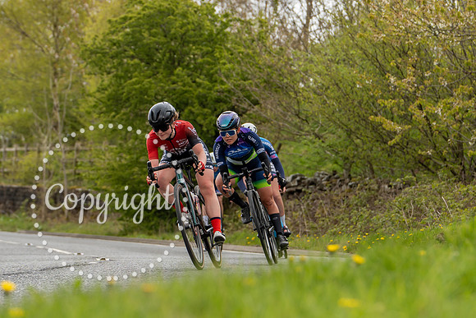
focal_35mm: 194
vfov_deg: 7.1
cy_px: 152
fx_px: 2560
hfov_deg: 10.6
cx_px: 159
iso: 200
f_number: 3.5
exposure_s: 1/640
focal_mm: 104
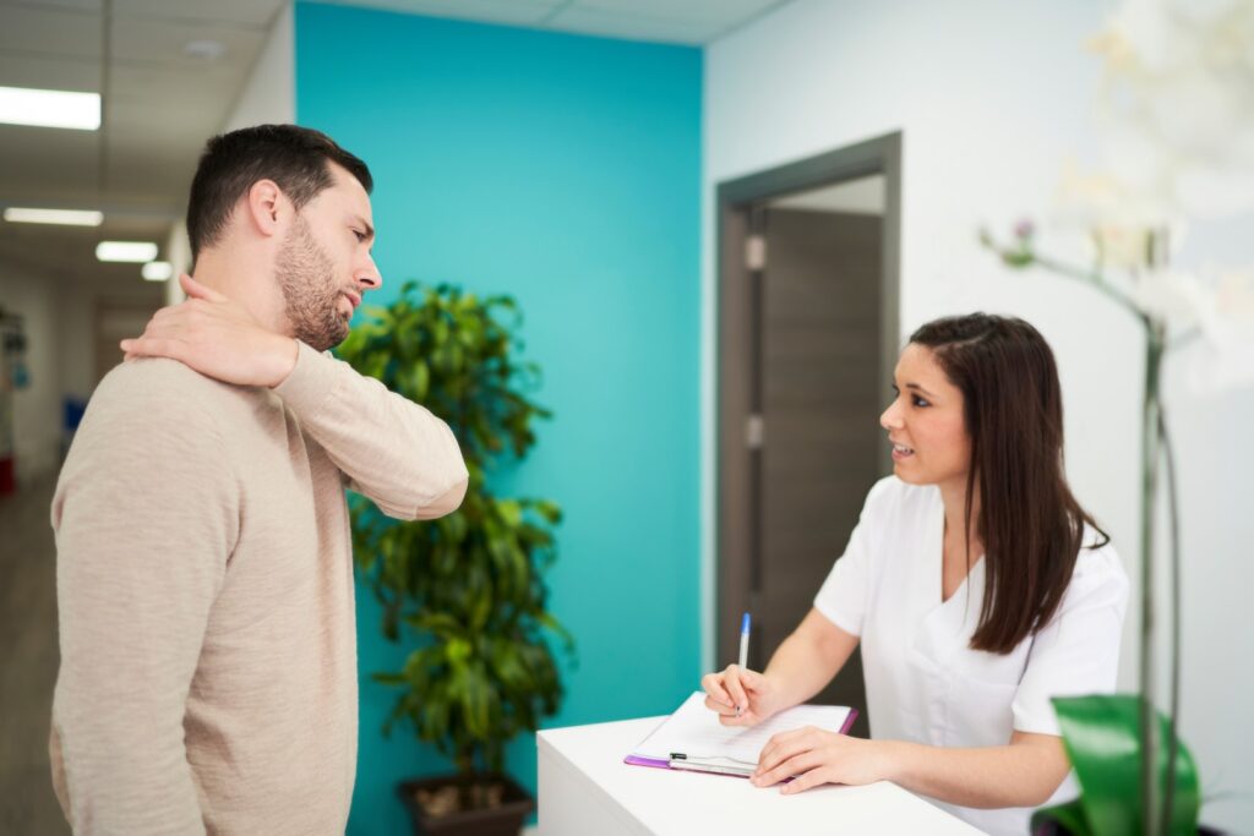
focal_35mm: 35
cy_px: 418
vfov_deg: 37.9
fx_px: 1219
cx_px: 627
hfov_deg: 54.4
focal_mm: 35
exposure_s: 1/200
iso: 200
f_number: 1.4
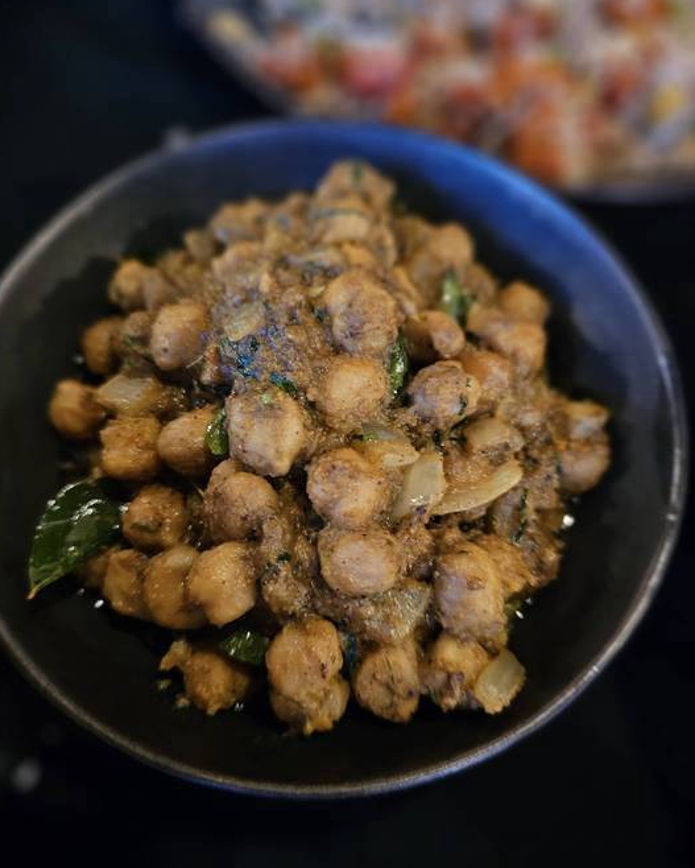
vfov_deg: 68.1
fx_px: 642
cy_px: 449
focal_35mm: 25
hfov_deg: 56.8
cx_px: 344
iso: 1600
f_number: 1.7
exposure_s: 1/24
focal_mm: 6.3
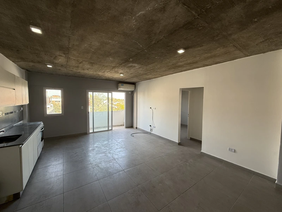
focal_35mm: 14
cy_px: 106
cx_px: 141
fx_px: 114
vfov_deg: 85.7
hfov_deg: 102.1
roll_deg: -0.6
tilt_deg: -2.5
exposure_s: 1/102
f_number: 2.2
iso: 64
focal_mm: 2.22
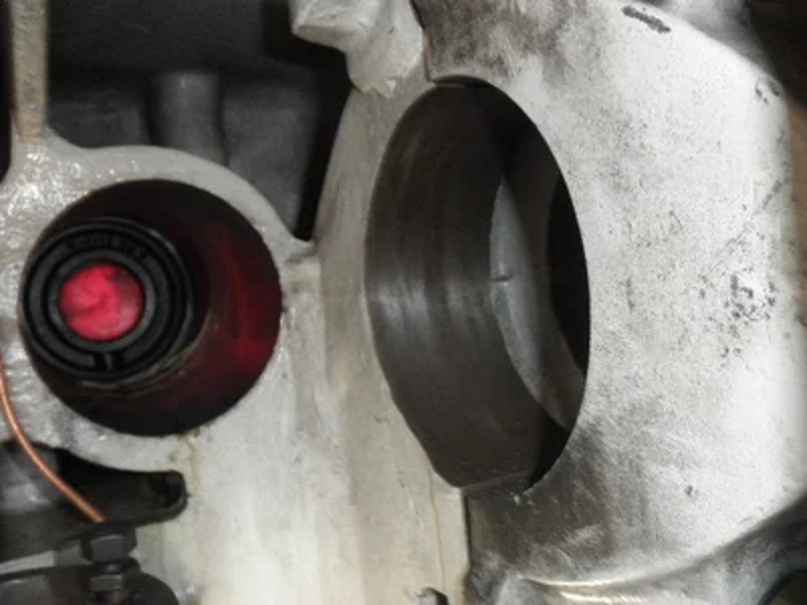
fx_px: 816
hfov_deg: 52.6
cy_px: 302
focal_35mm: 35
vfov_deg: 40.7
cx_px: 404
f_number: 3.2
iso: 200
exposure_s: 1/60
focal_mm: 6.1
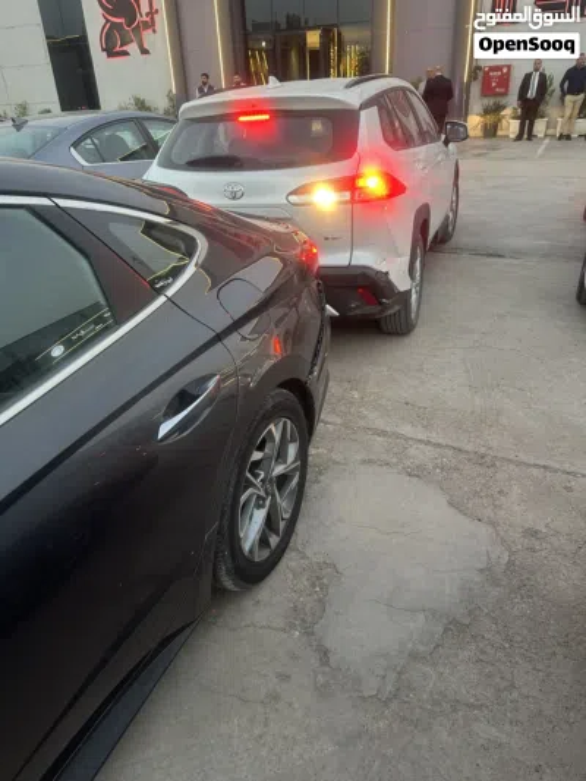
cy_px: 390
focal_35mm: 24
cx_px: 293
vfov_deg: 71.6
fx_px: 541
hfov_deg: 56.8
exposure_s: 1/50
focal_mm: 6.86
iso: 200
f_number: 1.78
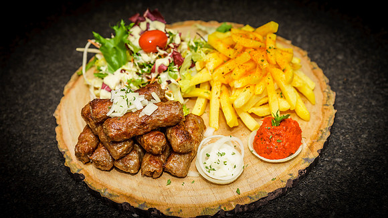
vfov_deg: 17.5
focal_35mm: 69
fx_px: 710
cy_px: 113
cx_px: 213
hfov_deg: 30.5
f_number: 4
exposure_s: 1/250
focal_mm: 60
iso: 100
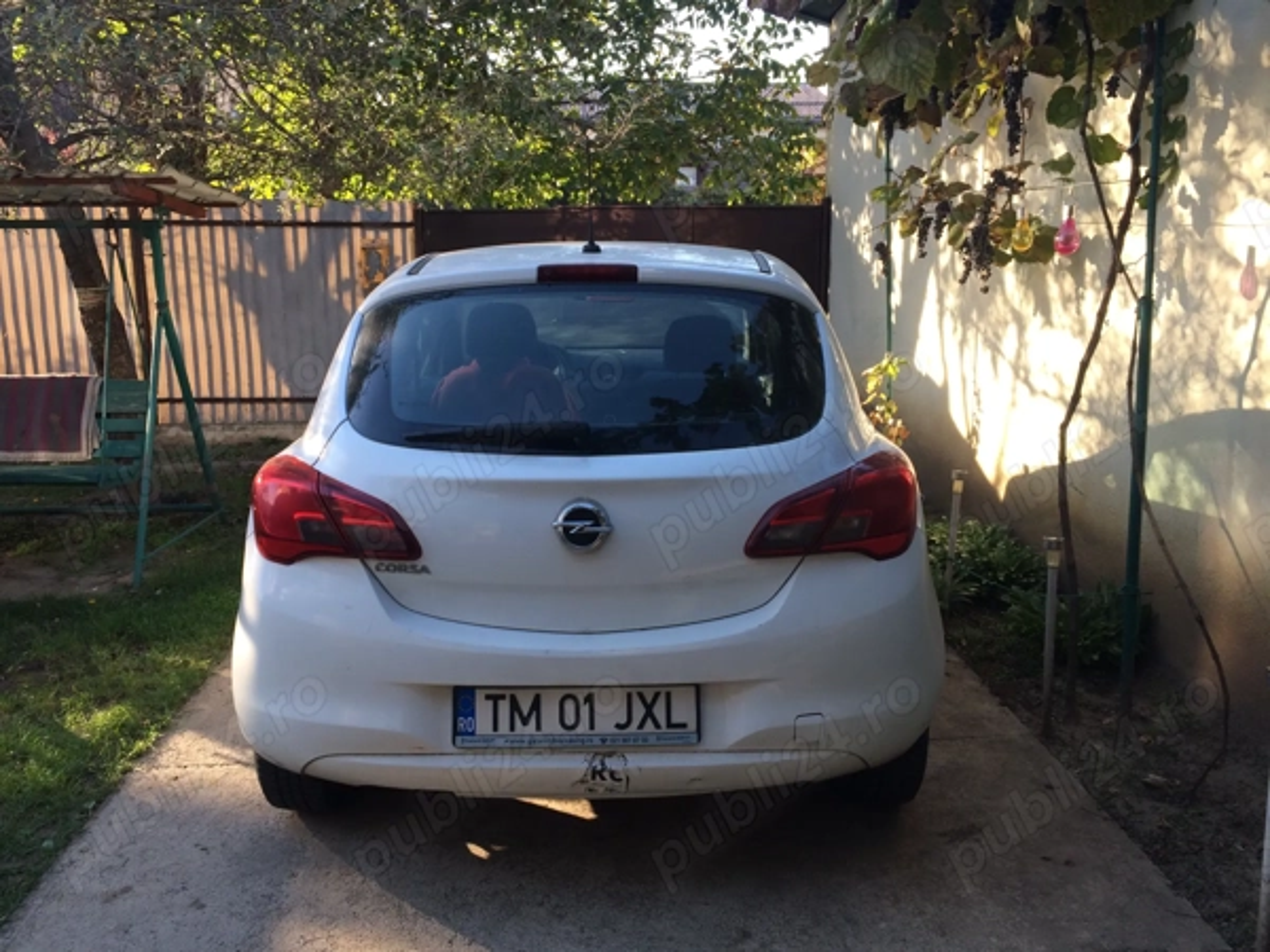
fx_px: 1064
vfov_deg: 48.2
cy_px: 476
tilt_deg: -13.1
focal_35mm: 29
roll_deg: -0.8
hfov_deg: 61.7
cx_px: 635
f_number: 2.2
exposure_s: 1/165
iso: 32
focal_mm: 4.15
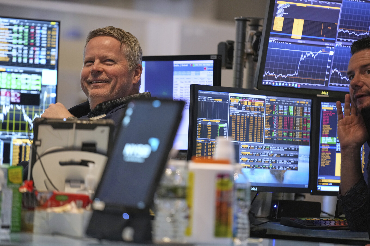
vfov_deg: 6.9
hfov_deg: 10.3
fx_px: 2056
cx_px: 185
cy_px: 123
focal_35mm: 200
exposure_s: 1/80
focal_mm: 200
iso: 3200
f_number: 2.8
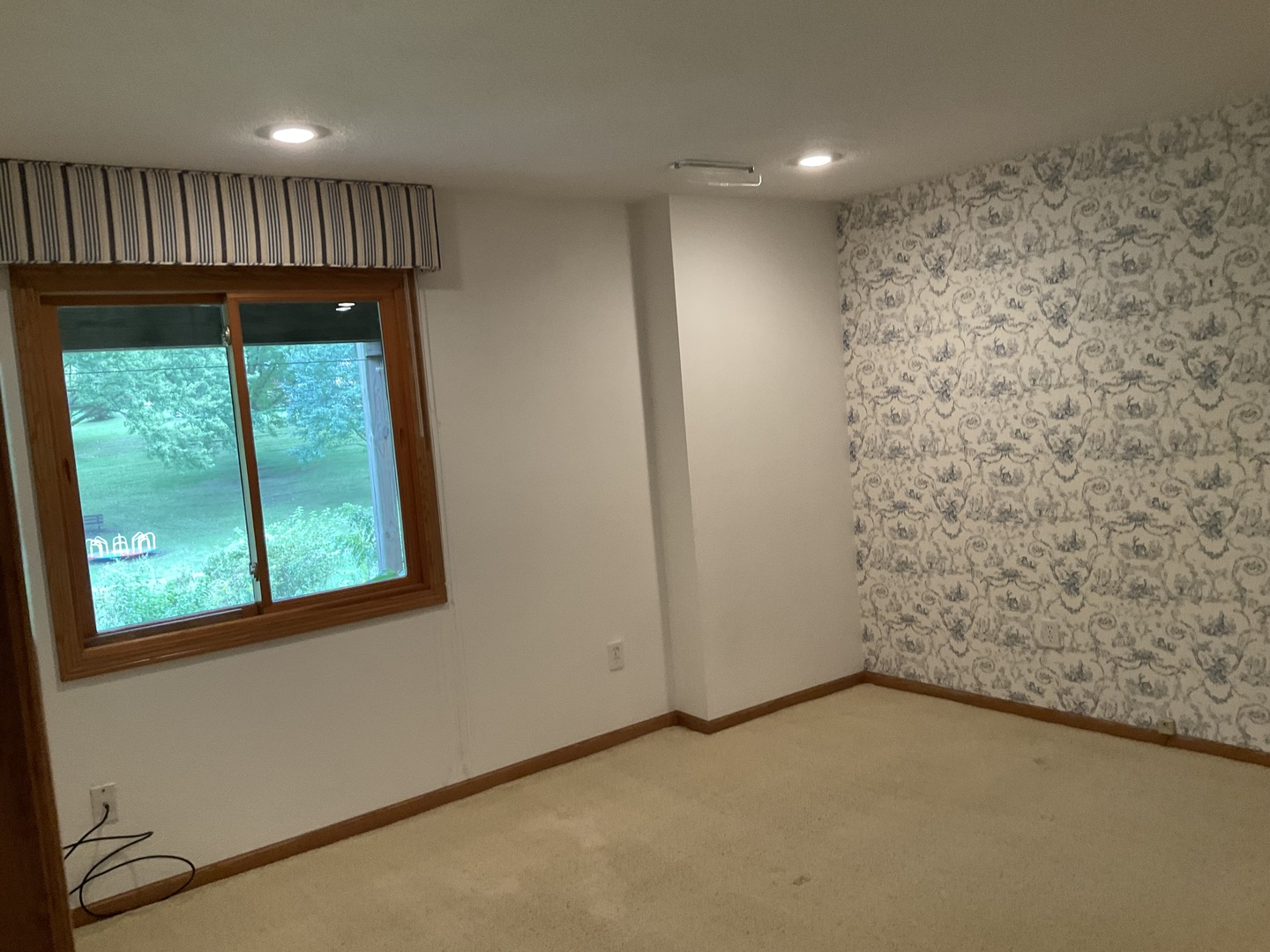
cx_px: 635
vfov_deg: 48.2
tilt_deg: -3.6
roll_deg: +4.7
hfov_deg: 61.7
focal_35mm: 29
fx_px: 1064
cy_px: 476
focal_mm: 3
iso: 125
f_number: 1.8
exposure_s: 1/60
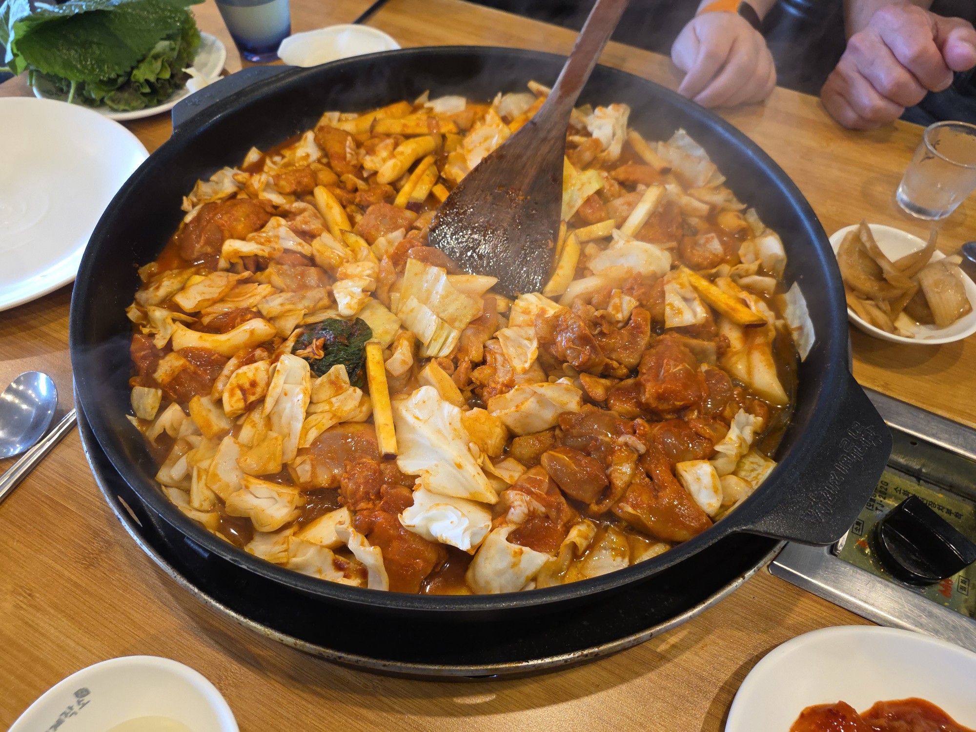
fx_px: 648
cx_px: 488
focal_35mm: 23
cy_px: 366
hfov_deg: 73.9
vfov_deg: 58.9
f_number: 1.7
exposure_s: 1/120
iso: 320
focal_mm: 6.3
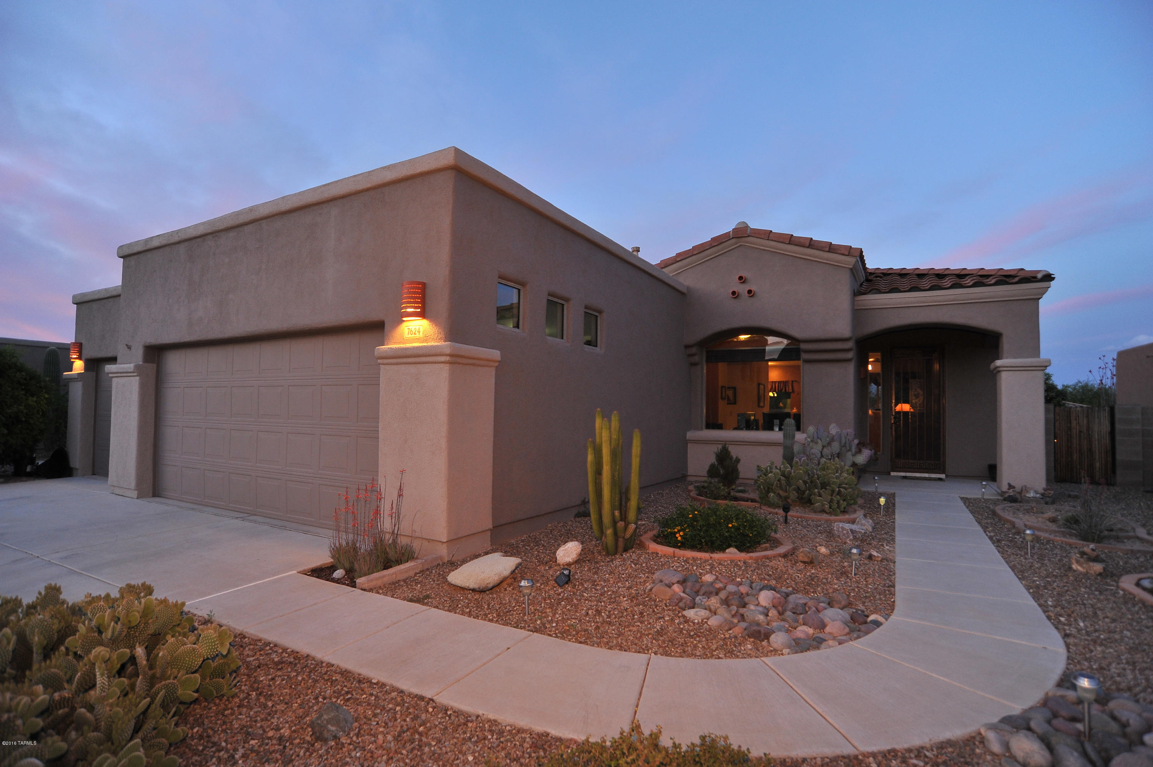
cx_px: 576
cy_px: 384
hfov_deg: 90.0
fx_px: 576
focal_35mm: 18
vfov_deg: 67.3
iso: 800
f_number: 5
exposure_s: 1/50
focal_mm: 18
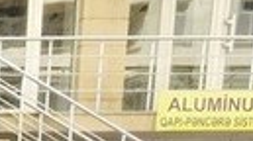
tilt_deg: -11.8
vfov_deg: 6.6
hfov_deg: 11.7
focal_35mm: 162
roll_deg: +0.2
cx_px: -278
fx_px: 1085
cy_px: 447
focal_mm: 4.15
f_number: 2.2
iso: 25
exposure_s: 1/231
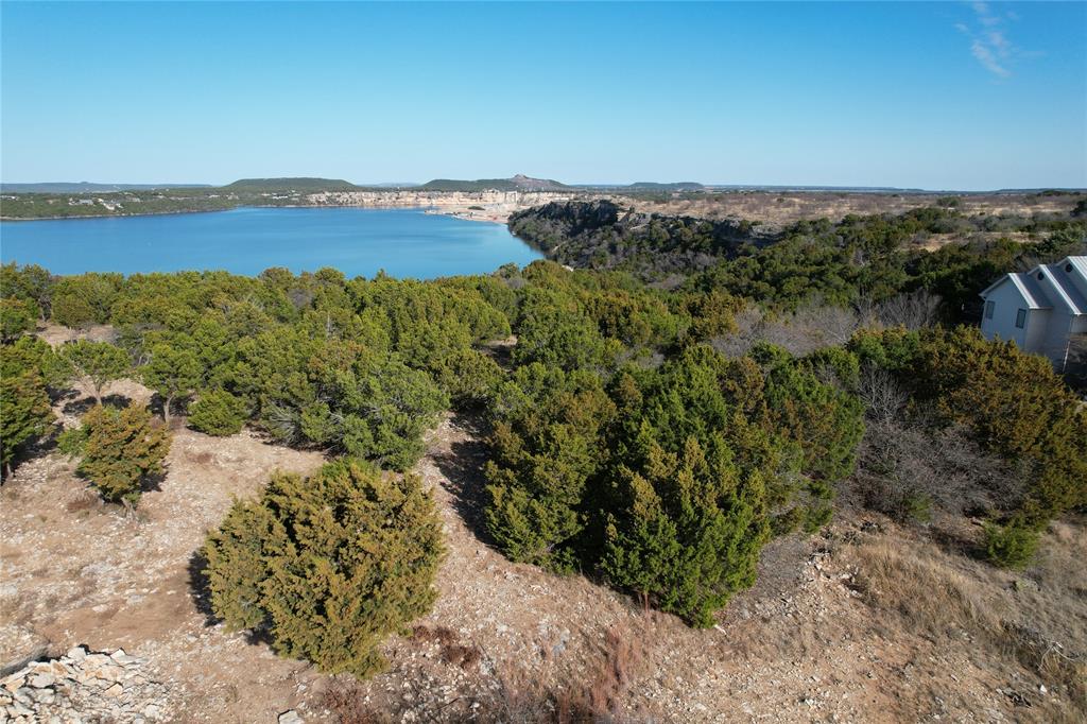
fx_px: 664
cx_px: 544
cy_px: 362
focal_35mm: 22
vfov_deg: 57.2
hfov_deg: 78.6
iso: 110
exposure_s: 1/1600
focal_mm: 8.38
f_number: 2.8
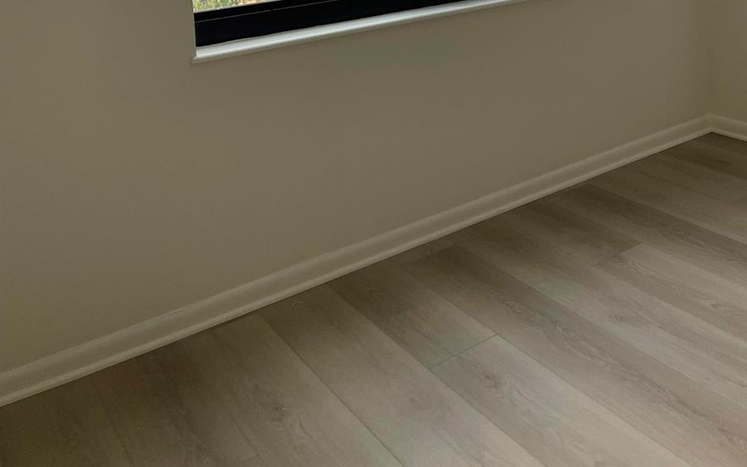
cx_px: 374
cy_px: -33
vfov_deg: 31.1
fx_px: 753
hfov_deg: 52.7
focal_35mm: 37
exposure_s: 1/310
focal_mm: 4.2
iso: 32
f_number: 1.6
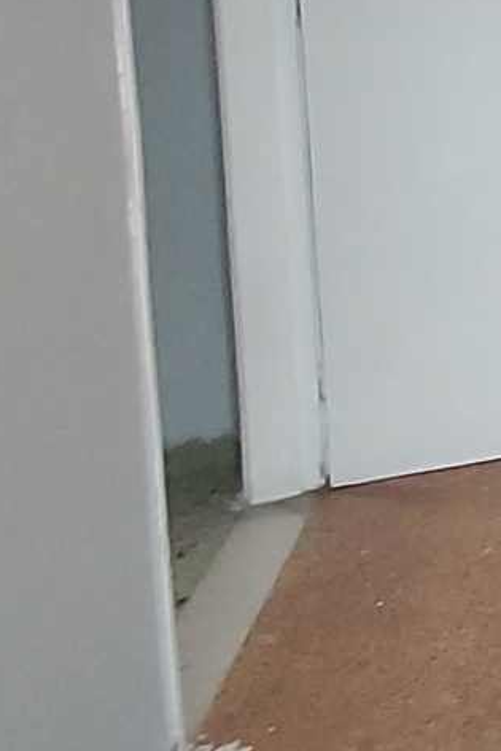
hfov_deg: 13.0
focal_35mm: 55
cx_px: 1366
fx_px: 1147
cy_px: -162
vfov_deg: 30.5
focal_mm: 1.42
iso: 125
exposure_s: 1/50
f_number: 2.2
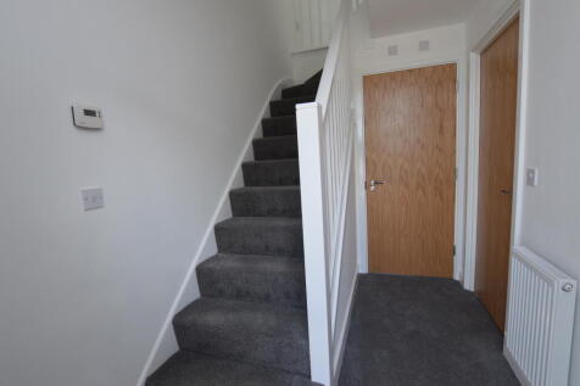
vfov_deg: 72.0
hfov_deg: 95.0
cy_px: 193
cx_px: 290
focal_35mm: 16
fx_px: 266
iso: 400
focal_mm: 11
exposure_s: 1/125
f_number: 5.6
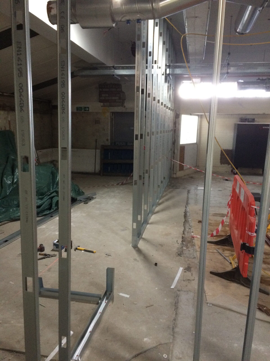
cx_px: 135
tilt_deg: -9.4
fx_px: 302
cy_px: 180
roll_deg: +0.2
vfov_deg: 61.7
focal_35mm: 29
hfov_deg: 48.2
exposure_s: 1/33
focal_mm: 4.15
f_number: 2.2
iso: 320
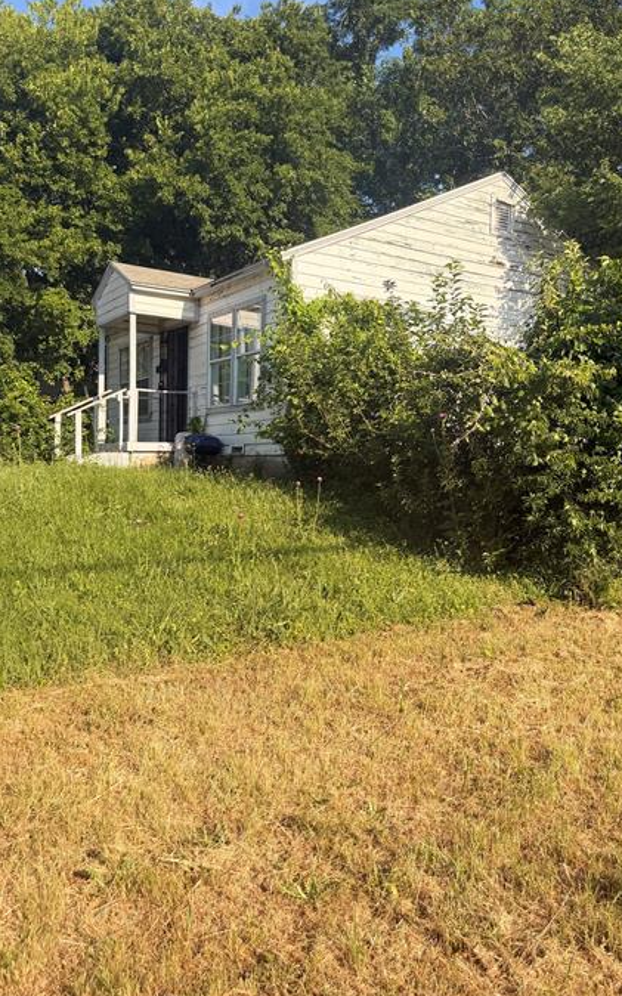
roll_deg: -1.2
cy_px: 465
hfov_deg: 42.7
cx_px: 399
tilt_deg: -0.1
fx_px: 787
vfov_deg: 64.6
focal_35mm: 29
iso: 100
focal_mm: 6.76
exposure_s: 1/2907
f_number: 1.78
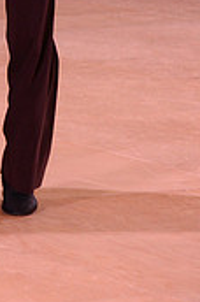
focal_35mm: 405
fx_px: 3388
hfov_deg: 3.4
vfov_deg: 5.1
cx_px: -122
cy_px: -133
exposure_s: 1/250
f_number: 6.3
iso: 2500
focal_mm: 120
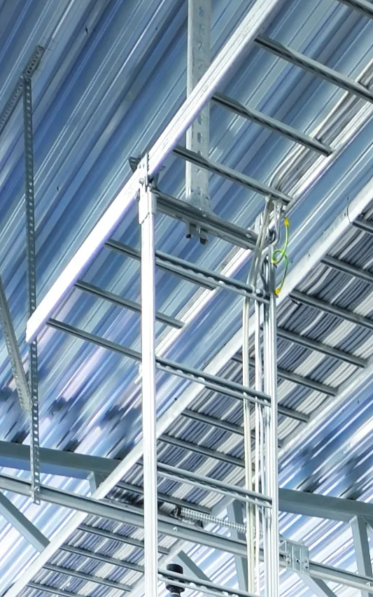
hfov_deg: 9.6
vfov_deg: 13.9
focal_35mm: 115
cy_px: 1356
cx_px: 994
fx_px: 1871
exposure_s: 1.6
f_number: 9
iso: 100
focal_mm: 16
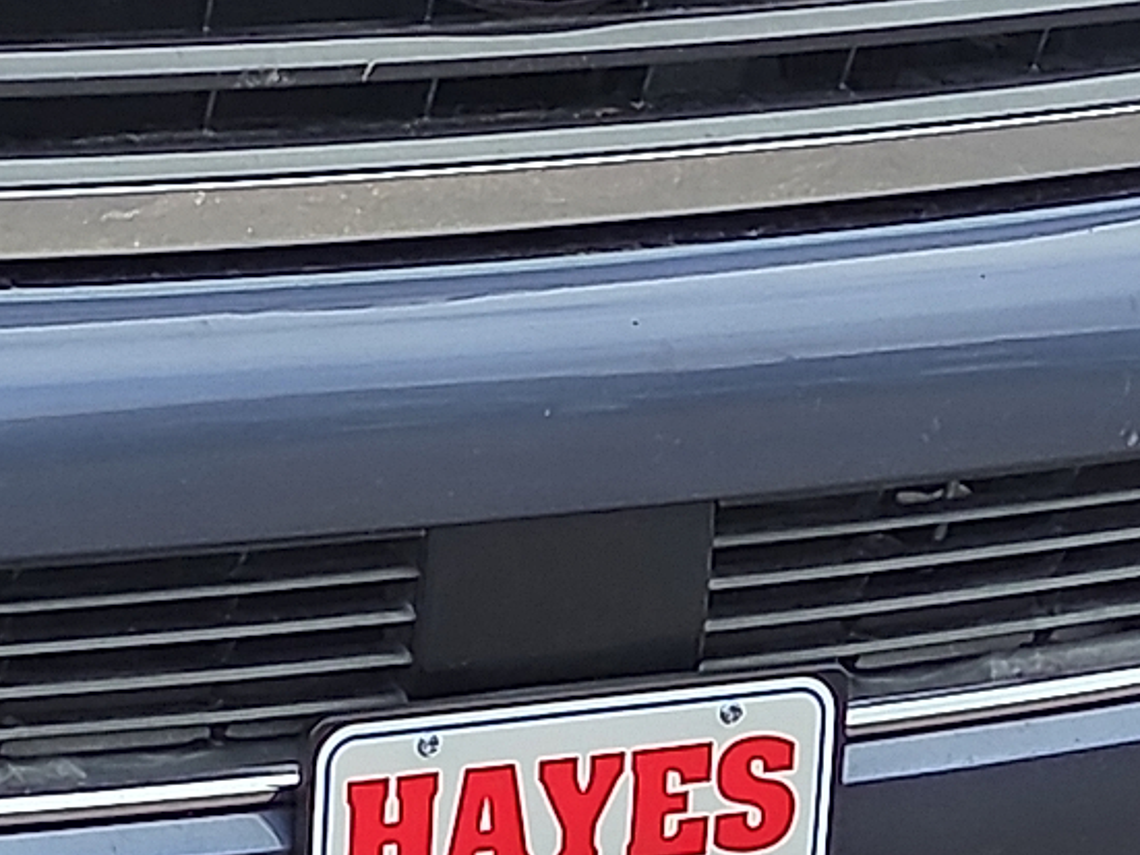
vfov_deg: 8.1
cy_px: 410
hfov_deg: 10.8
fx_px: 6025
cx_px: 186
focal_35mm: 183
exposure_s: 1/833
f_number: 1.8
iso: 25
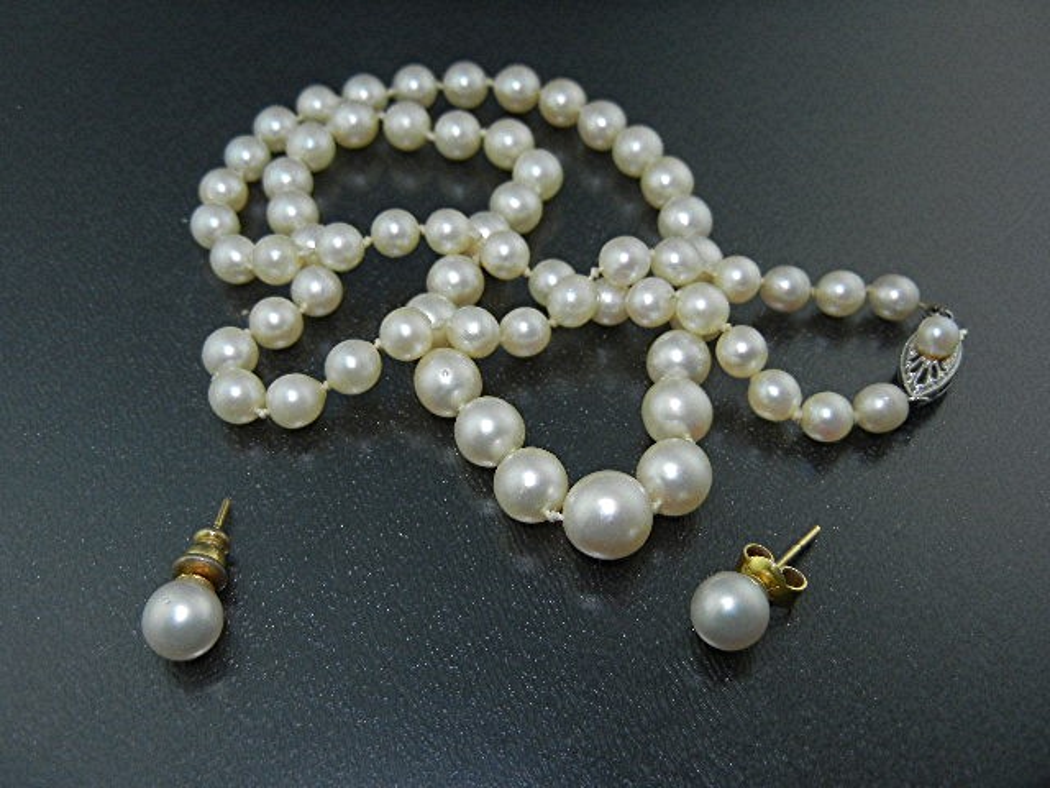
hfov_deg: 54.0
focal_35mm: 34
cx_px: 525
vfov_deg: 41.8
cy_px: 394
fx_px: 1031
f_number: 7.2
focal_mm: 6.2
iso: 314
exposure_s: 1/30
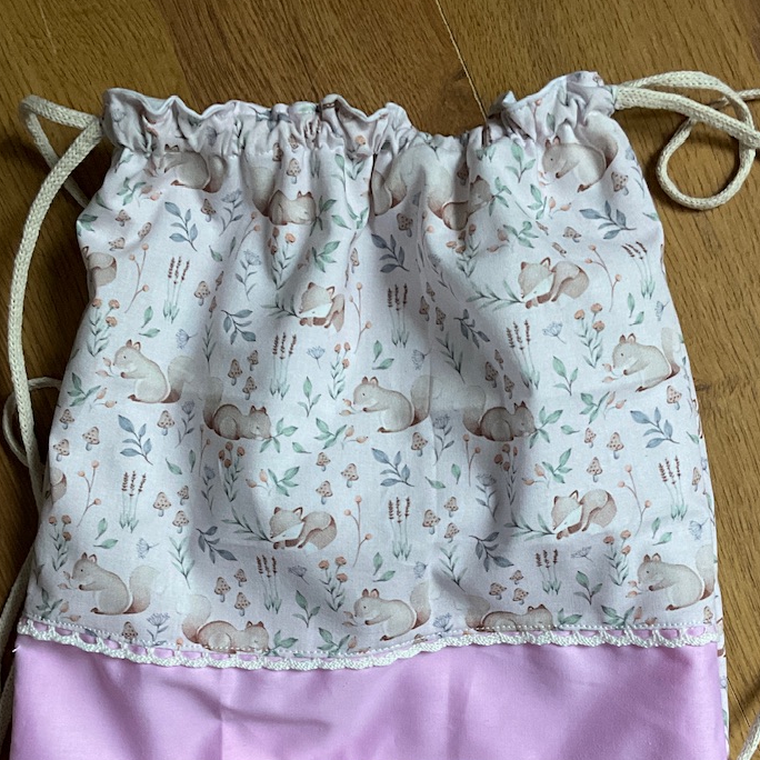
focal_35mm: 48
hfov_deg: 35.3
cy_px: 541
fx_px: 1192
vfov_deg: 34.8
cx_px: 414
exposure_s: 1/60
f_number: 1.8
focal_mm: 3
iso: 125
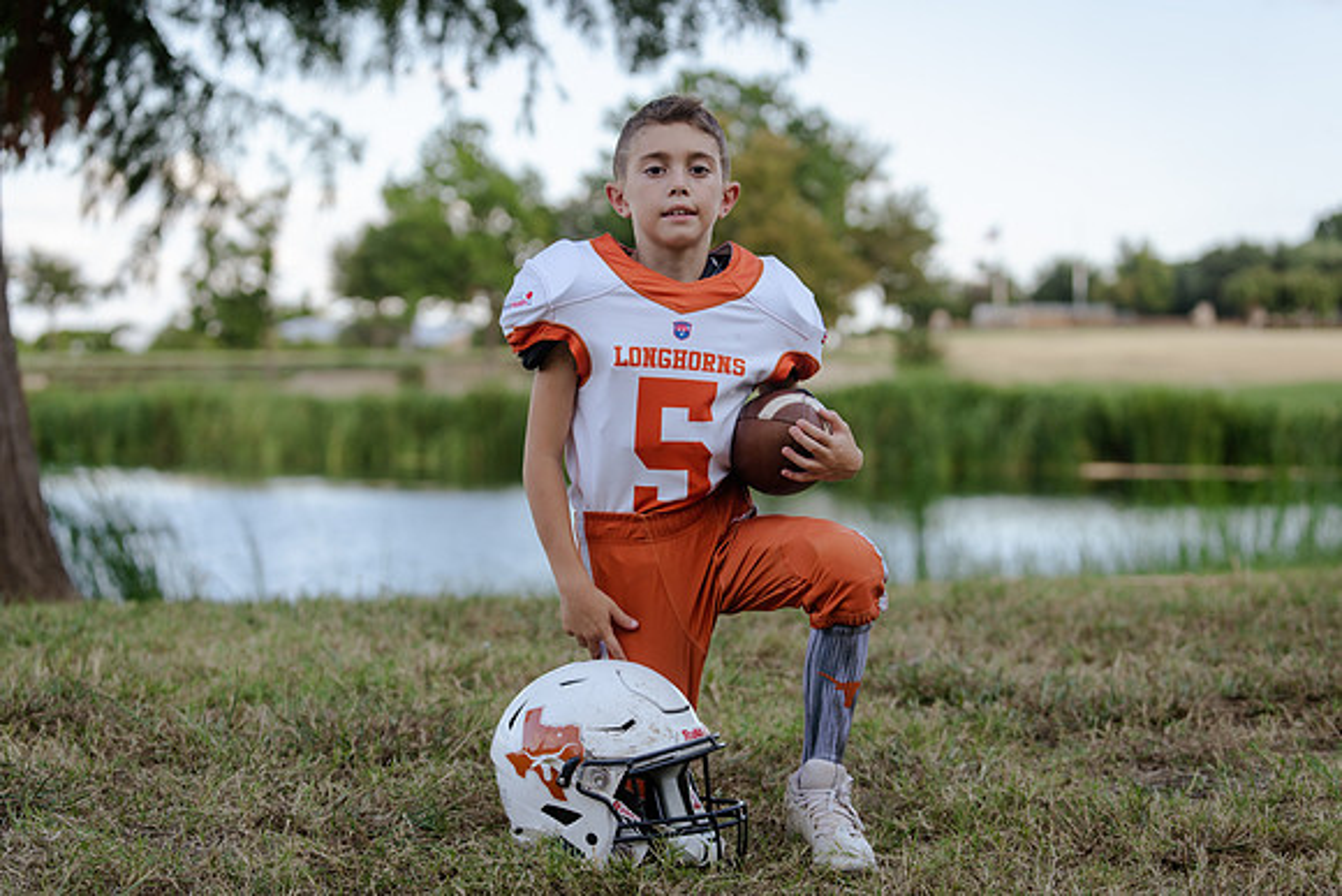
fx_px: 2610
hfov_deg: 28.8
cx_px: 671
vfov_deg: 19.5
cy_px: 448
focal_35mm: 70
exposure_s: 1/320
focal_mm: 70
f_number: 3.2
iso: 125
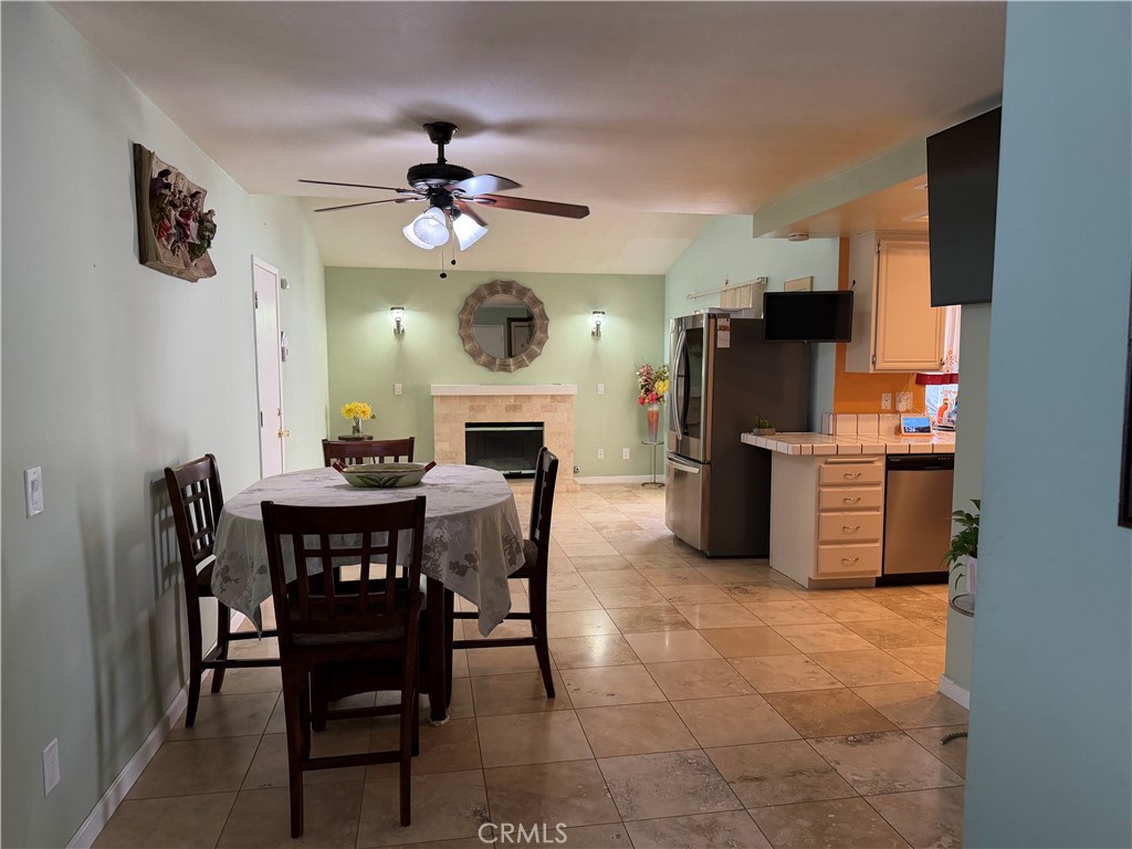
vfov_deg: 56.8
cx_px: 566
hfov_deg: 71.6
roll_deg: +0.1
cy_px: 424
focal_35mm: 24
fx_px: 785
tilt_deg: -6.0
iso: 250
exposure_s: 1/120
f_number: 1.78
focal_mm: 6.76
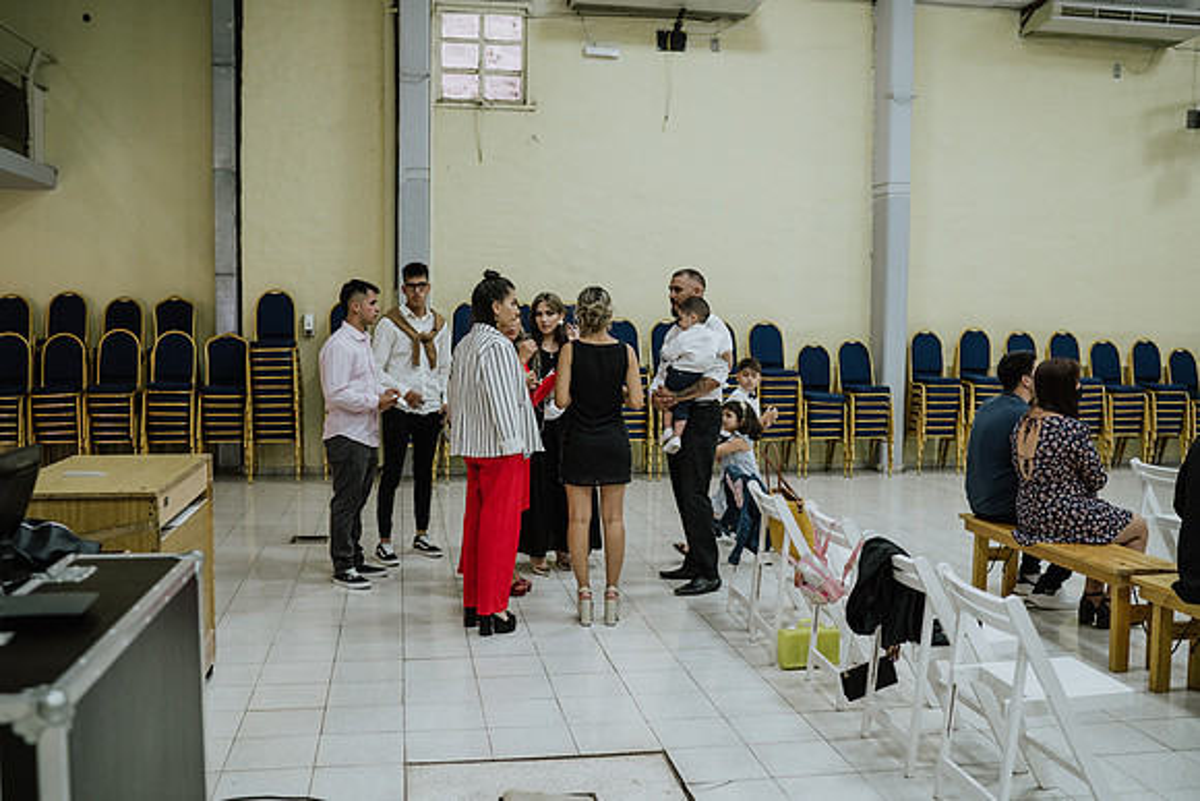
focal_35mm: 35
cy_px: 400
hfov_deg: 54.4
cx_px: 600
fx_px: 1167
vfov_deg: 37.9
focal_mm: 35
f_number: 2.2
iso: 800
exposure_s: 1/100
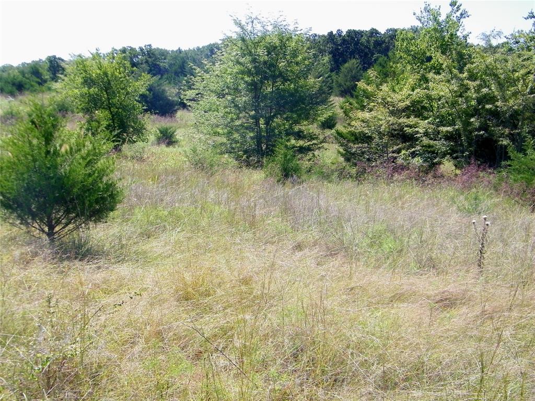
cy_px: 200
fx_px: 726
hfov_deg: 40.4
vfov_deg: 30.9
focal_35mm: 47
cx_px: 268
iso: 100
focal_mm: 8.3
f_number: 7.8
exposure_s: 1/160
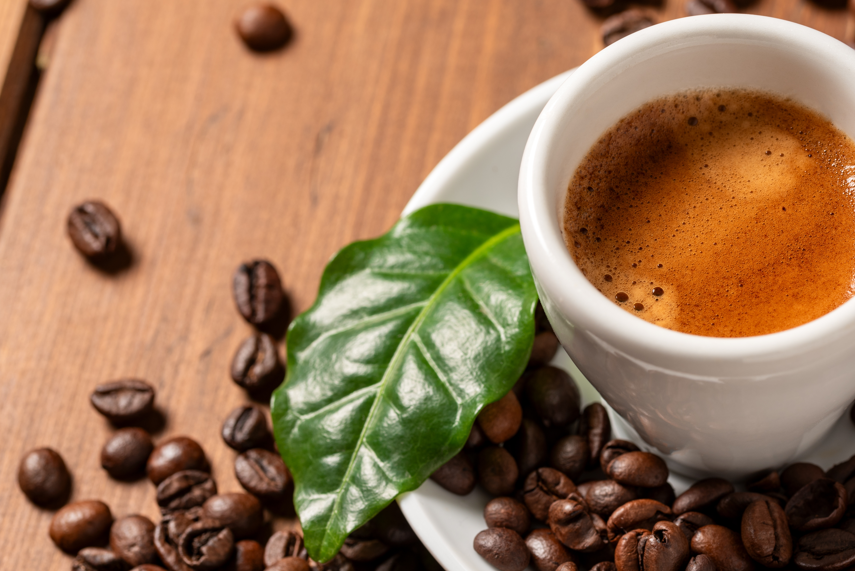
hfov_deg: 14.8
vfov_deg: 9.9
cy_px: 365
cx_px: 542
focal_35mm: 138
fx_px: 3279
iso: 100
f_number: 11
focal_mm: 105
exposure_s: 1/125
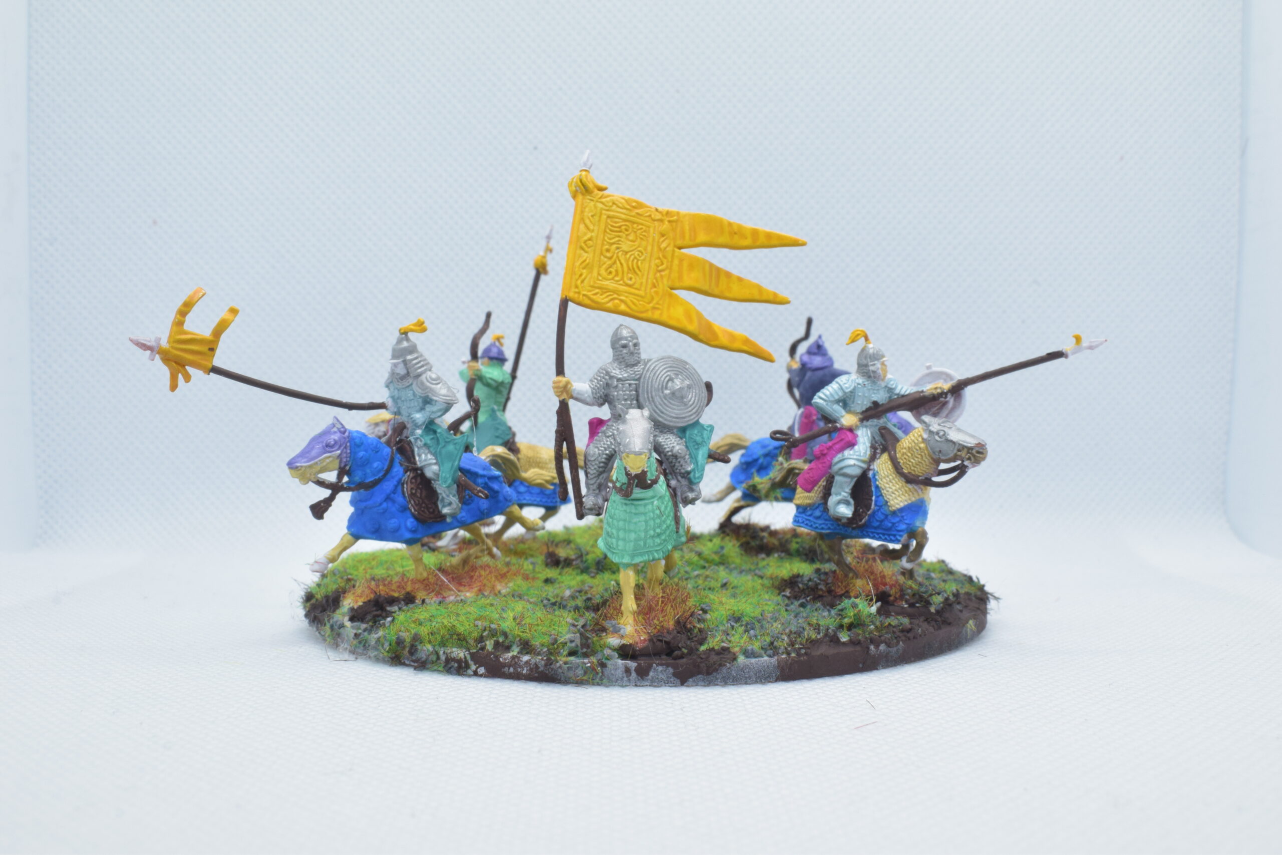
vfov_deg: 33.0
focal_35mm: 40
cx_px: 641
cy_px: 428
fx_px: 1442
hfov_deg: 47.9
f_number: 18
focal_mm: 27
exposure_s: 1/60
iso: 800
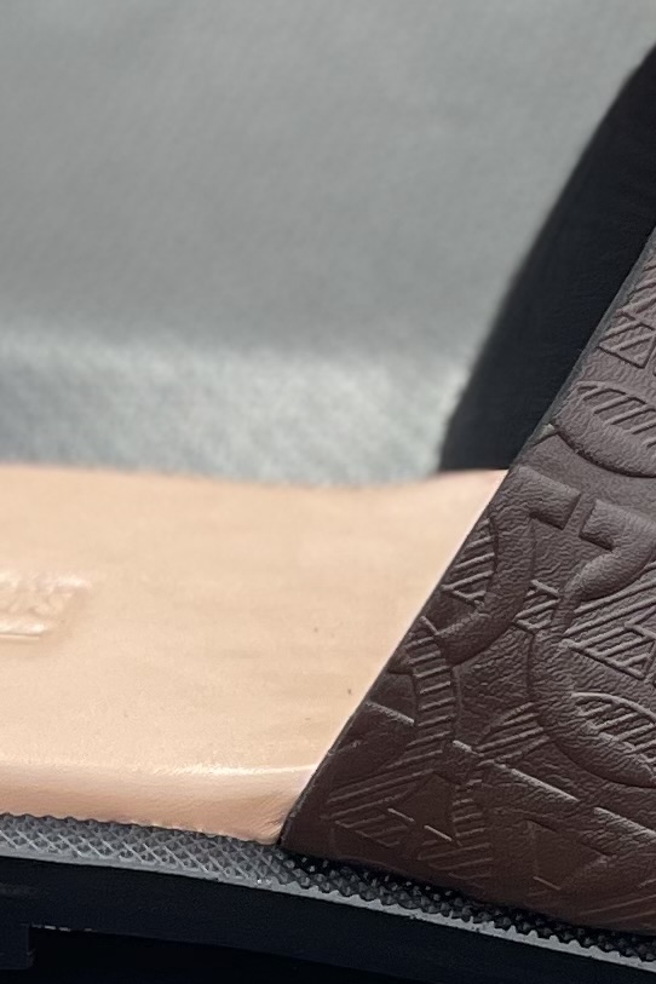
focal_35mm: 330
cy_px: -350
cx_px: 784
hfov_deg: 4.2
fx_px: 9019
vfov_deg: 6.2
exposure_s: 1/245
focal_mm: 7.5
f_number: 2.2
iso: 25
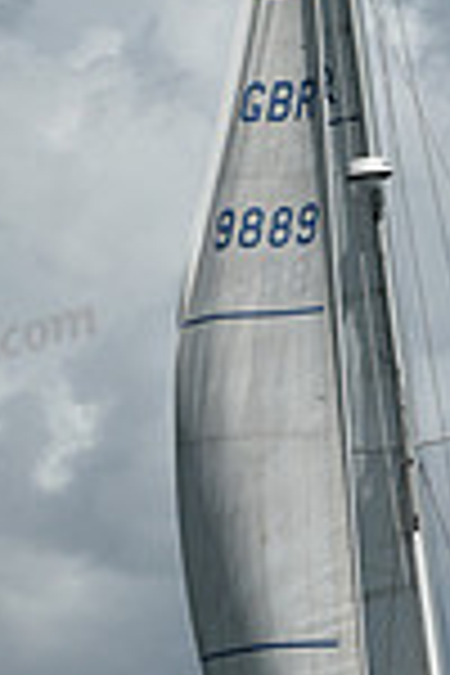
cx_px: 331
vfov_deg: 5.4
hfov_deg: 3.6
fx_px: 7087
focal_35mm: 378
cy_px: 90
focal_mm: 98
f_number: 11
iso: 250
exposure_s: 1/1600
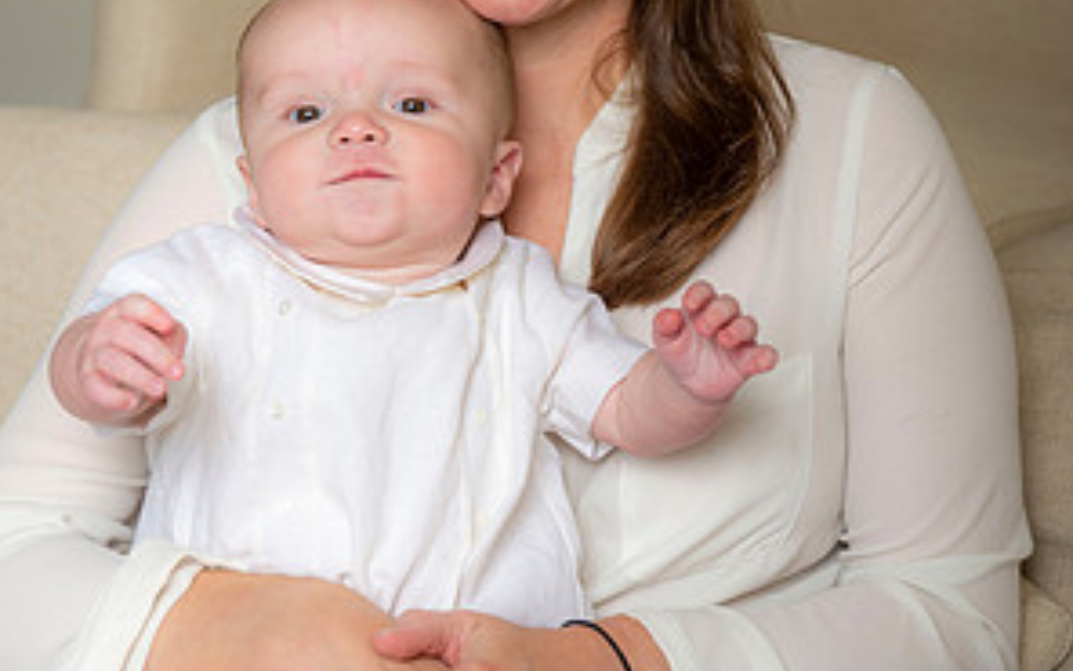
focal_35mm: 93
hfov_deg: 22.3
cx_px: 538
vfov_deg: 14.0
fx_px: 2720
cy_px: 210
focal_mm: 60
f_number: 5
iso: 200
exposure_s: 1/200
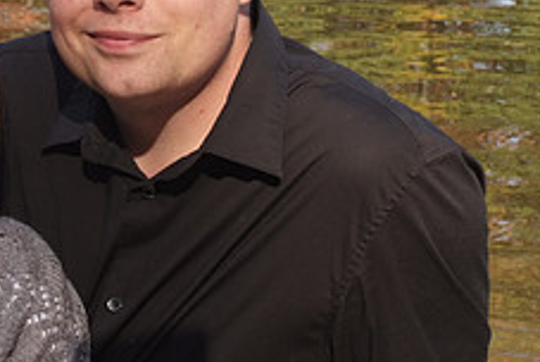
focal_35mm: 153
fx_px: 2298
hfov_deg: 13.2
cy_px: 74
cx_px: -29
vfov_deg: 9.0
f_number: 10
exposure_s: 1/100
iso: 200
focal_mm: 40
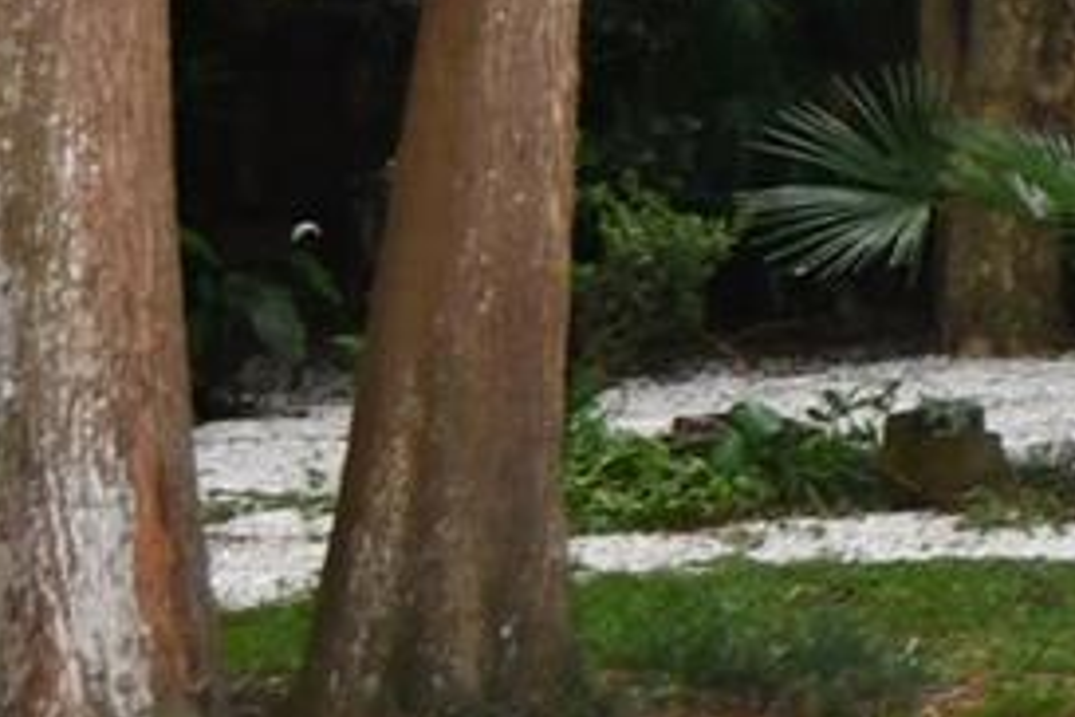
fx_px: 3852
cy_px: -4
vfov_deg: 10.5
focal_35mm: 129
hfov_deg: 12.5
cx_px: 2560
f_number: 2.8
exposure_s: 1/125
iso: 250
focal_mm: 11
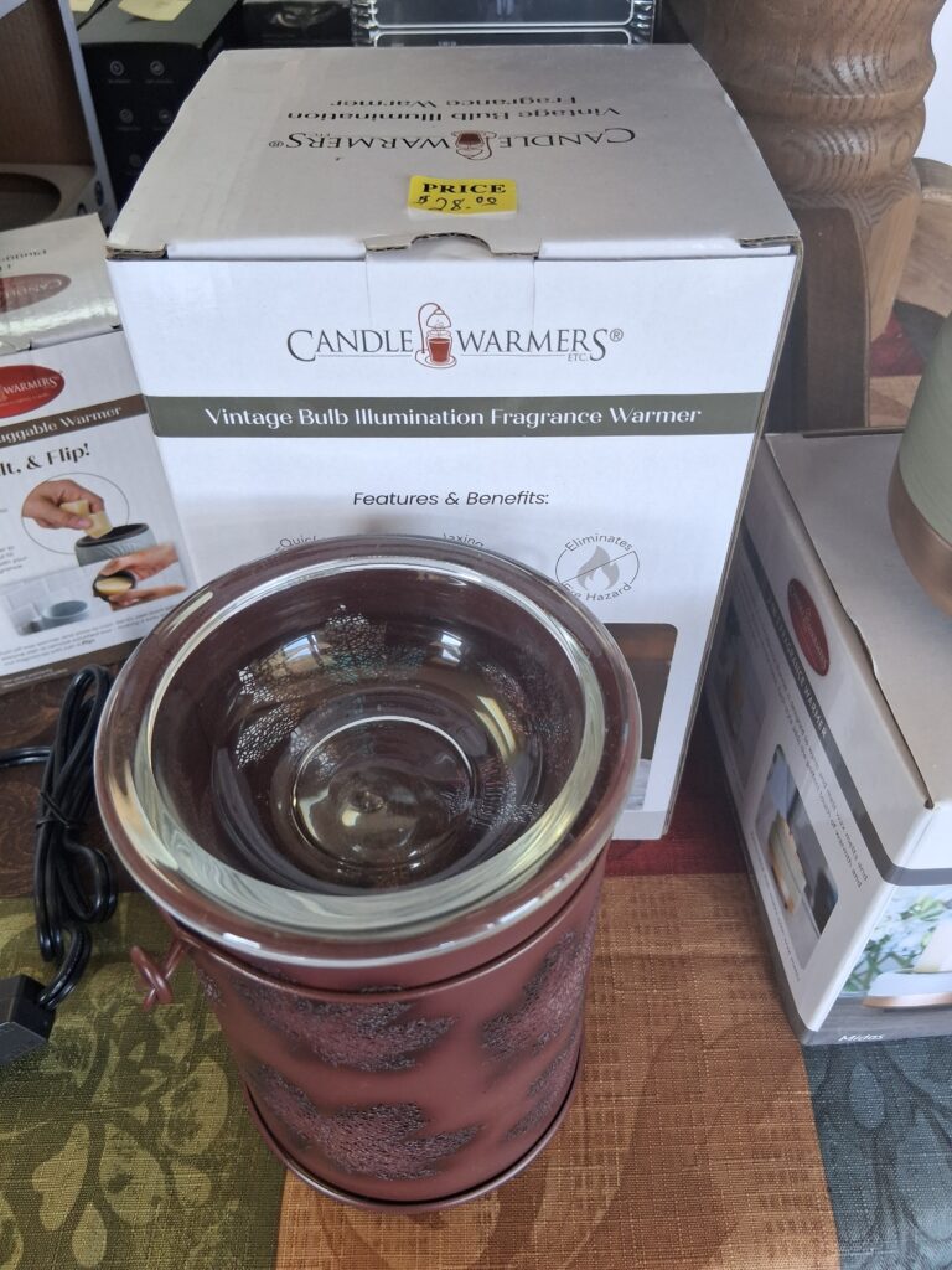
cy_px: 635
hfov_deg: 53.1
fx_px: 953
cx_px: 476
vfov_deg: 67.3
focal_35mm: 26
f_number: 1.8
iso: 125
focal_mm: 3.98
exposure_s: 1/100
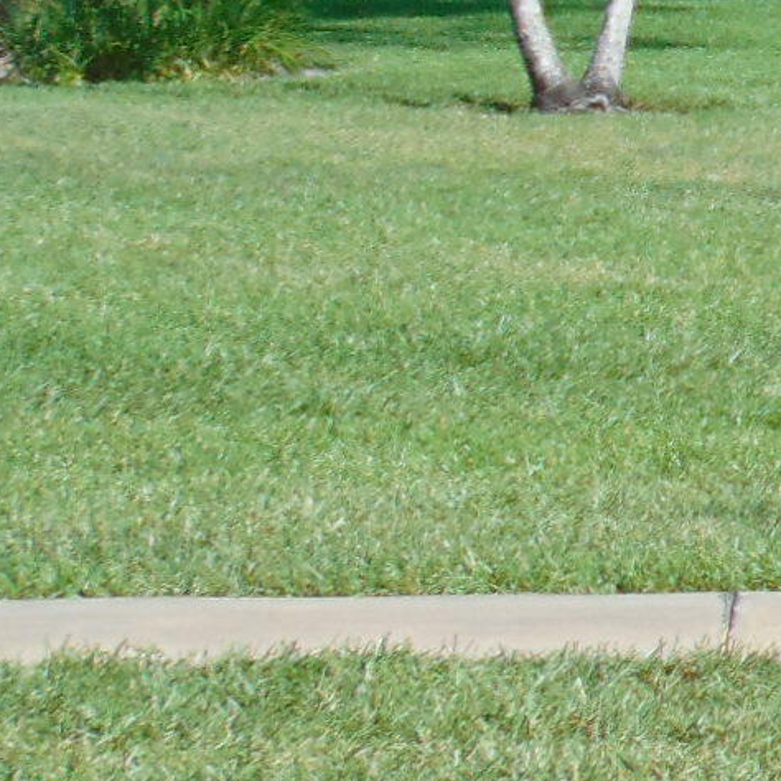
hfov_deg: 5.8
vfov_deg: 6.0
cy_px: -5
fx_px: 7402
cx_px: 1982
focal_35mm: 290
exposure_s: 1/500
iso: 80
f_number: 3.6
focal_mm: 10.8
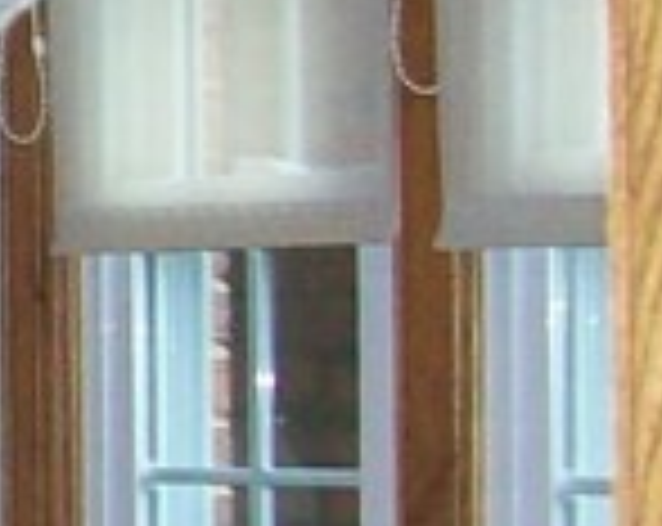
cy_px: 391
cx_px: -1419
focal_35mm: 245
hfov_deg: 7.0
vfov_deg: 6.3
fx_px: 4791
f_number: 2.7
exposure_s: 1/64
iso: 200
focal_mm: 6
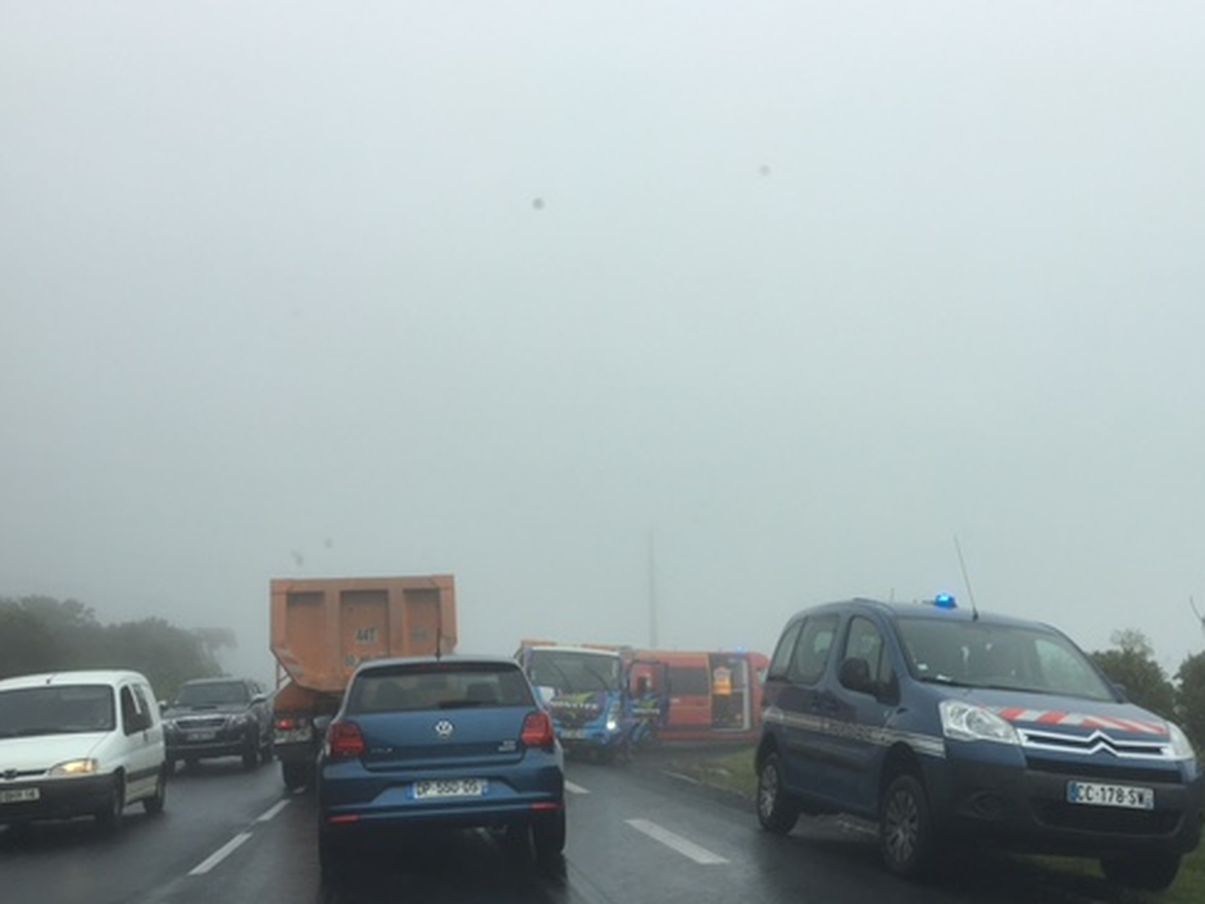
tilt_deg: +1.6
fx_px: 1323
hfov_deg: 48.8
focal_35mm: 38
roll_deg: +1.5
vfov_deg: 37.5
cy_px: 568
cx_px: 699
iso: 25
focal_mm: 4.15
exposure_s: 1/1350
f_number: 2.2
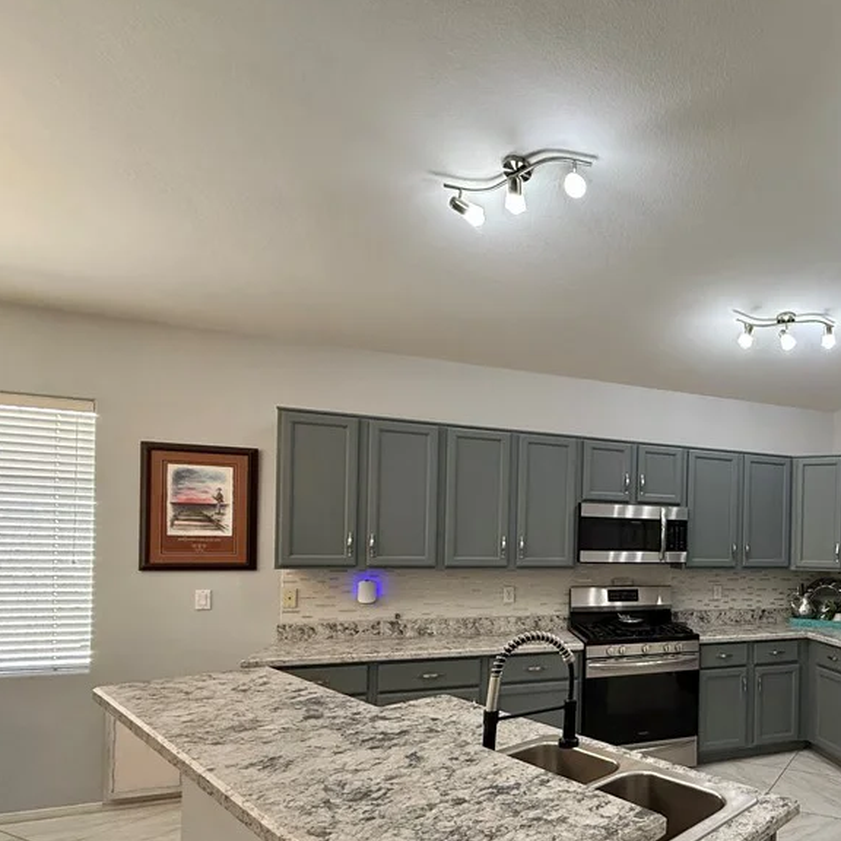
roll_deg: -1.4
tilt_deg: +0.7
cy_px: 542
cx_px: 739
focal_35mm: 22
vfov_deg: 68.2
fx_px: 605
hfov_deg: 60.3
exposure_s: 1/120
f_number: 2.2
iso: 320
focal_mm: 2.22
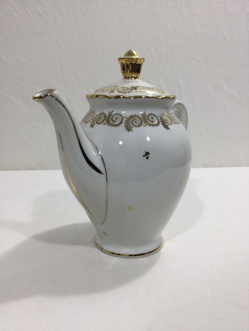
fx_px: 297
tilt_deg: -11.6
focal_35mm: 31
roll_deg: +0.5
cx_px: 124
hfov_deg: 45.4
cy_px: 166
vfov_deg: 58.4
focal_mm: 3.3
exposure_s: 1/50
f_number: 2.4
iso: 25
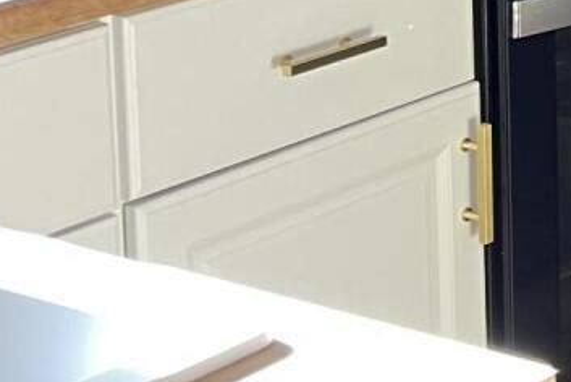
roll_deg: -0.8
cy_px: -354
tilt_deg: -6.6
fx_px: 2429
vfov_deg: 8.6
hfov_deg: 12.2
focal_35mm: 153
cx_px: 1071
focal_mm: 5.7
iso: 100
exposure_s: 1/60
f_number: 1.5
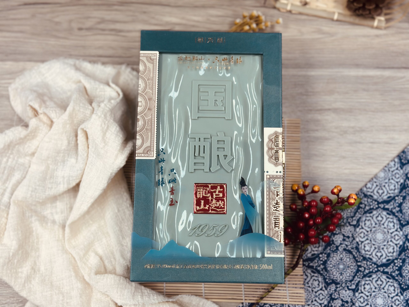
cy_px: 154
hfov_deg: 39.7
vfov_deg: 30.3
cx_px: 204
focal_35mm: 48
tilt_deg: -77.5
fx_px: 567
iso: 64
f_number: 1.78
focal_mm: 6.86
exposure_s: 1/151
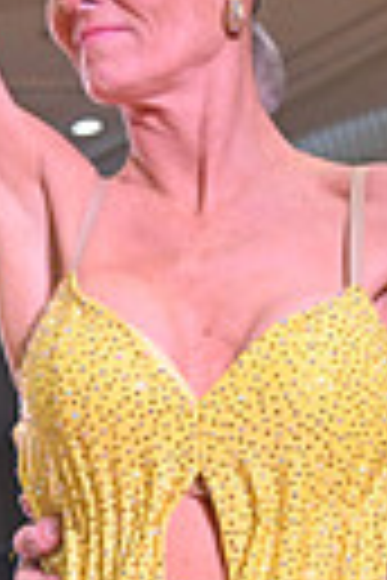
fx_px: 3338
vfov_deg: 9.6
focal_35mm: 207
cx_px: 412
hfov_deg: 6.6
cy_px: 940
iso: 4000
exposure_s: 1/400
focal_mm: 46
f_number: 5
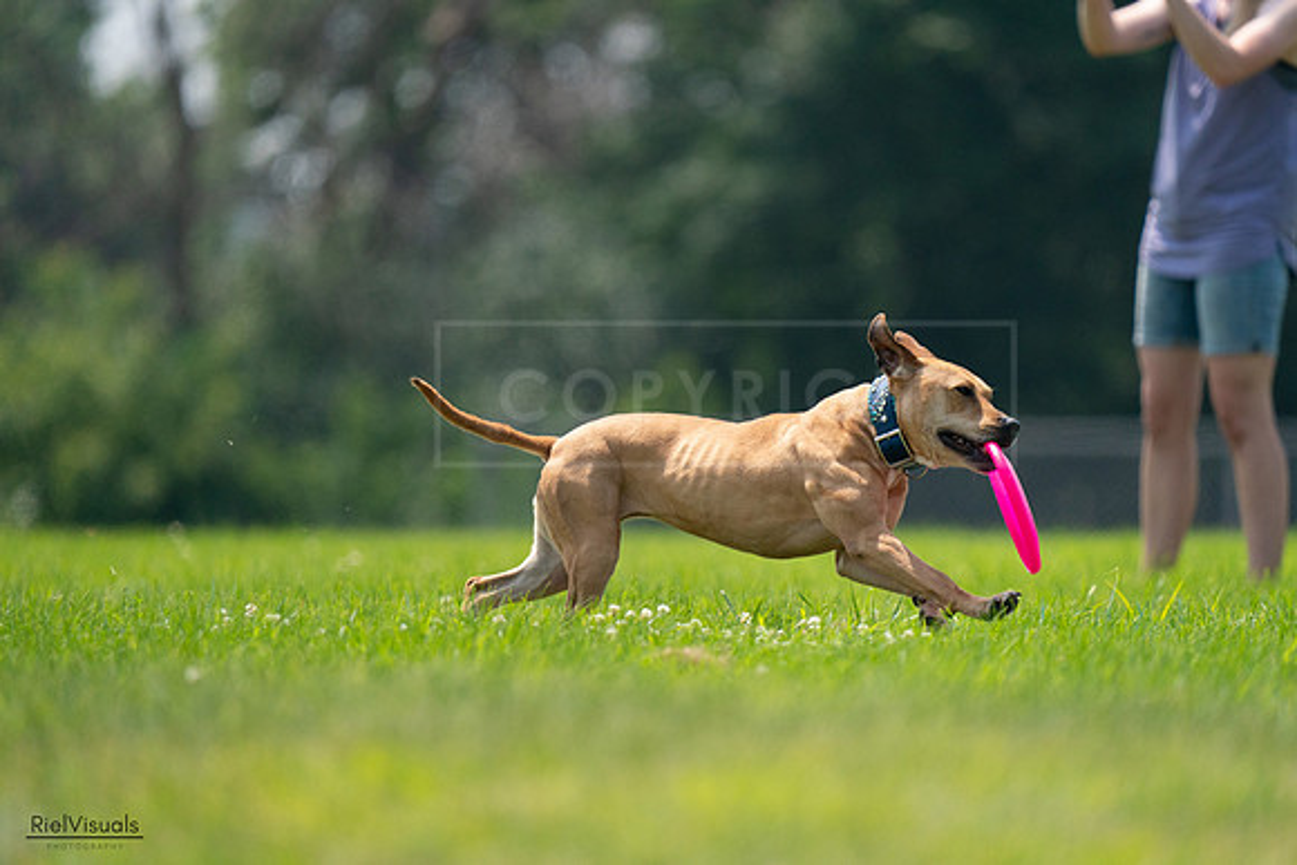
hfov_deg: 3.4
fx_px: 21621
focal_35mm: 600
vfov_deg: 2.3
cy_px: 432
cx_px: 648
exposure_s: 1/4000
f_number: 6.3
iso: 1250
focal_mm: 600
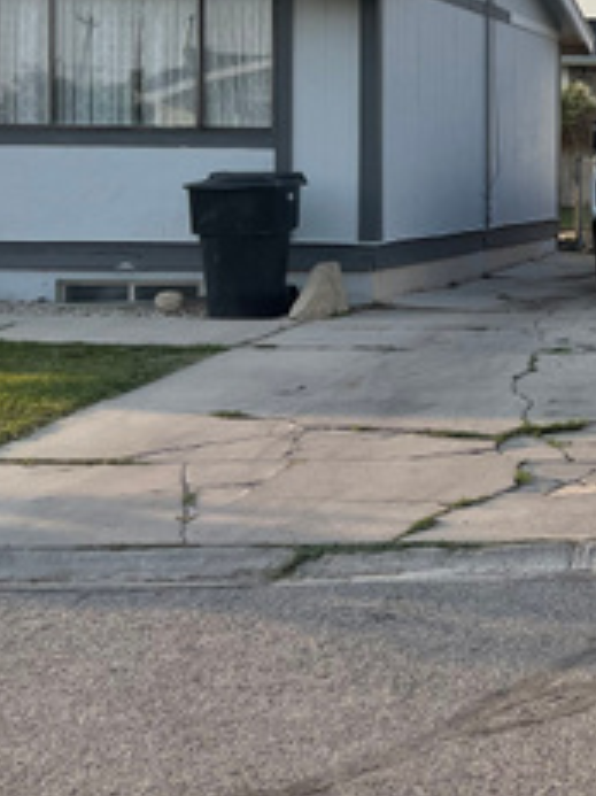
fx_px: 1654
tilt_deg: -1.2
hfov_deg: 17.6
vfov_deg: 26.7
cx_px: 975
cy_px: 190
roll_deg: -0.3
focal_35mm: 72
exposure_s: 1/2247
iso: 32
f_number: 1.6
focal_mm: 5.1
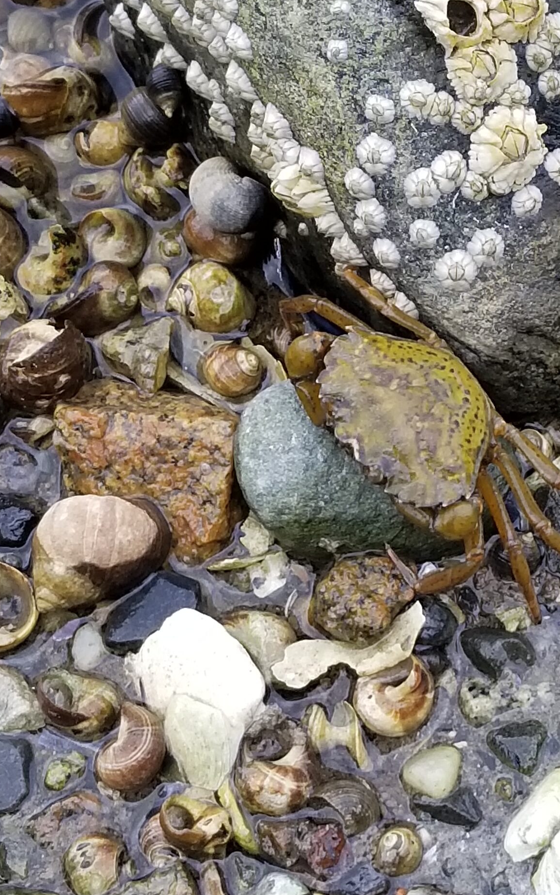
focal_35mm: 30
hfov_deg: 41.5
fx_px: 732
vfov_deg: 62.9
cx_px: 358
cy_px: 443
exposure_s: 1/526
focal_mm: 4.25
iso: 50
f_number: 1.7
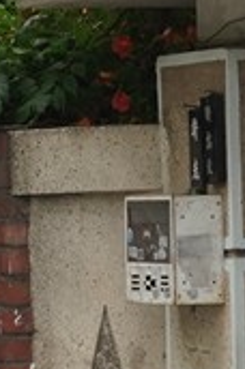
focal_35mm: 408
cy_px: 73
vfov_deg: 5.1
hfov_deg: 3.3
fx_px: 4182
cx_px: -251
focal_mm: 35
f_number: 7.1
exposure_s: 1/160
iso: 400
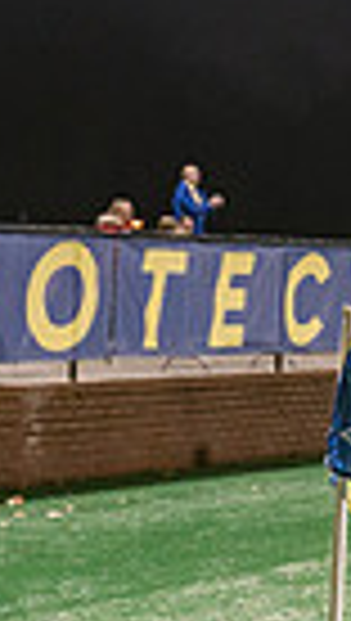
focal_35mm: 158
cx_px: 1269
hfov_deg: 6.6
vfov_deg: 13.6
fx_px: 2605
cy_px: 313
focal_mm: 36
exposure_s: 1/80
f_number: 4
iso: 2500
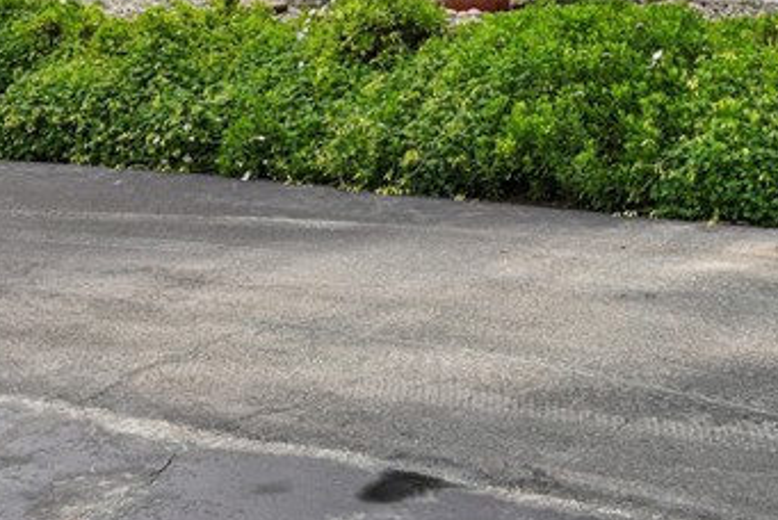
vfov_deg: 17.0
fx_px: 1622
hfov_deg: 26.0
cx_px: 716
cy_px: -188
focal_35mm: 75
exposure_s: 1/125
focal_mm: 25
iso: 100
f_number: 9
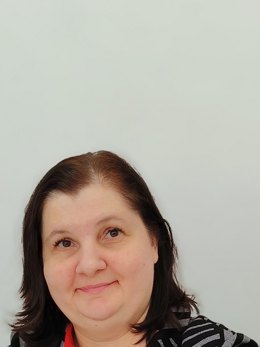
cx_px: 101
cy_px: 319
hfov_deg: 16.2
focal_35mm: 91
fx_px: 912
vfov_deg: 21.0
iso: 184
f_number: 4
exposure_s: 1/50
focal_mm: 5.25
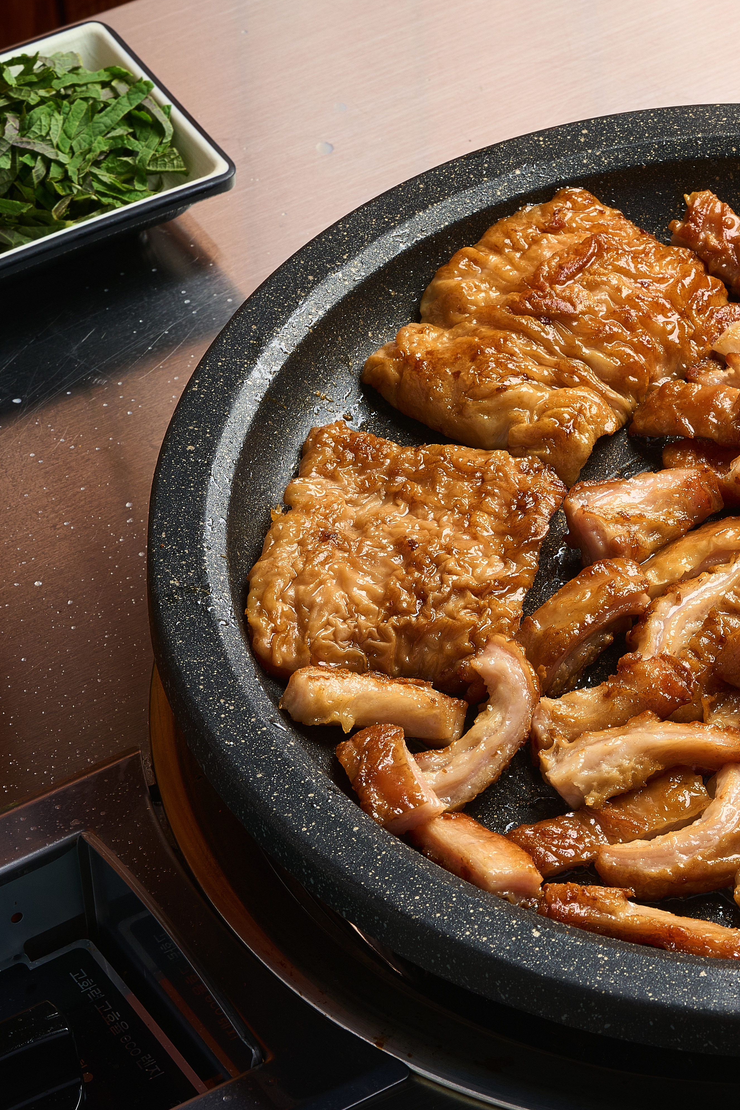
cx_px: 762
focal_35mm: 136
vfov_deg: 15.1
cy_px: 555
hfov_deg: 10.0
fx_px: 4193
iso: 320
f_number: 16
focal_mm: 90
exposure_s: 1/125
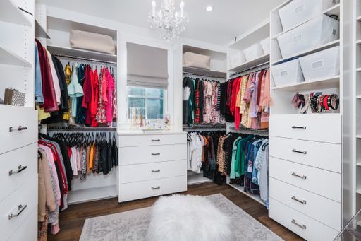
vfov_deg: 73.7
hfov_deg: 96.8
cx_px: 180
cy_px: 120
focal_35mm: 16
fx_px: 160
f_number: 8
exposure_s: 1/100
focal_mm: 16
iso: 400
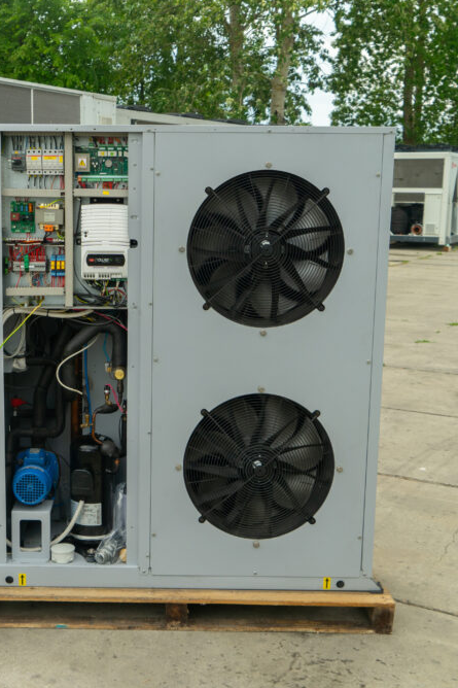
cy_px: 349
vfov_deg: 42.8
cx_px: 129
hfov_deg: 28.9
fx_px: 878
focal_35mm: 46
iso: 250
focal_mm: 30
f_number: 6.3
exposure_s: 1/160
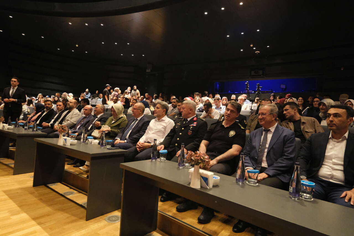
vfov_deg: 61.9
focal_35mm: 20
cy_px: 118
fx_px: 197
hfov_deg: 84.0
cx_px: 177
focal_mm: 13.2
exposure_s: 1/60
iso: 10000
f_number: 4
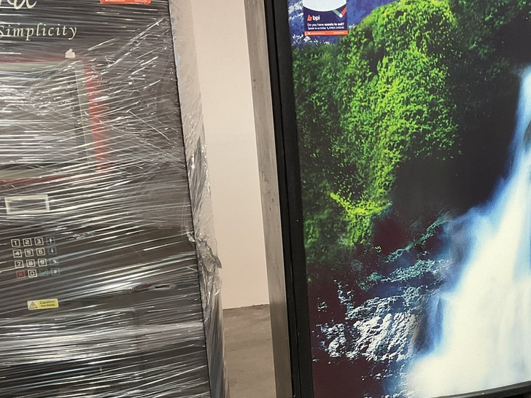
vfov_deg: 28.4
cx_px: 441
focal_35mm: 51
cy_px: 254
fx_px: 782
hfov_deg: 36.0
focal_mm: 3
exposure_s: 1/50
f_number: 1.8
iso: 100
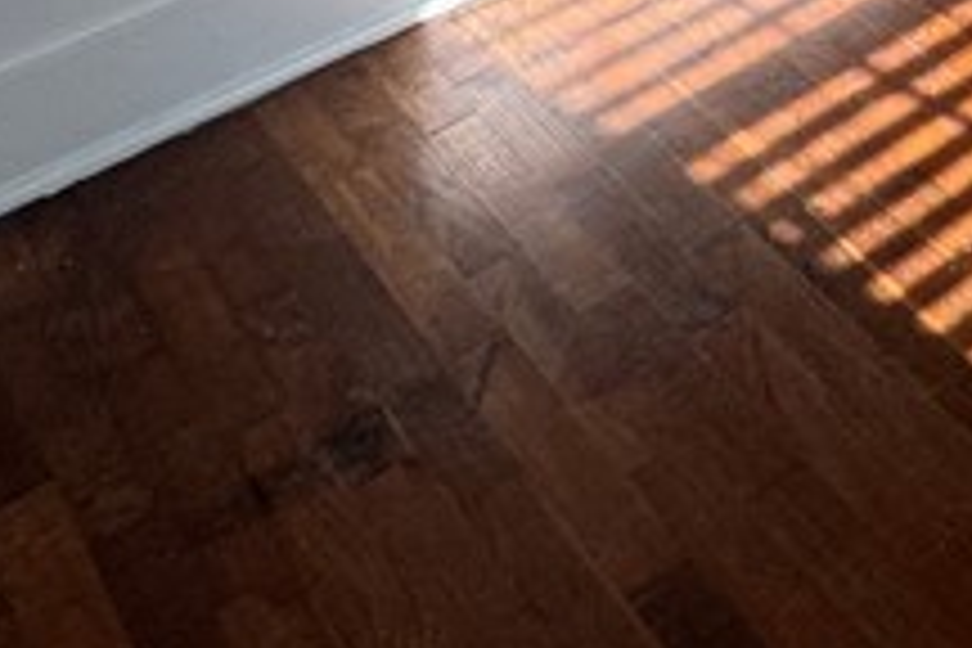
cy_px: -954
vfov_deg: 13.6
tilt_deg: -7.6
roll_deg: +0.7
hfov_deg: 23.2
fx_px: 1863
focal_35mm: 69
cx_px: 1485
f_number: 2.2
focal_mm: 2.22
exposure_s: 1/99
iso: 80
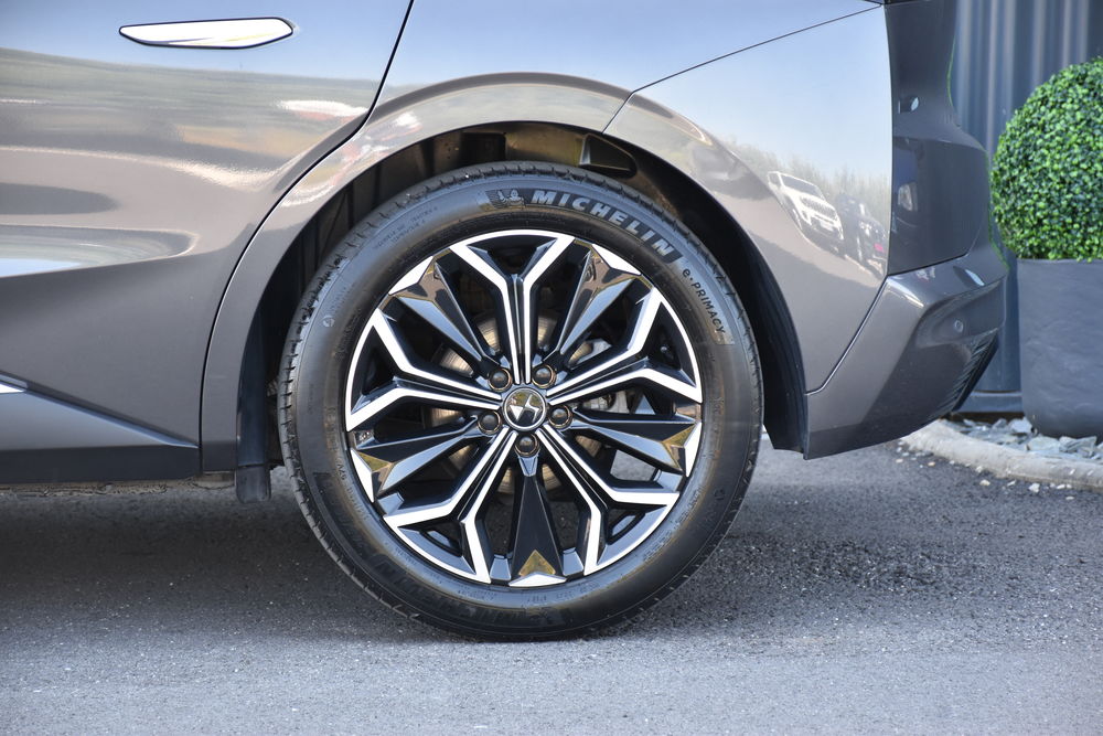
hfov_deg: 14.4
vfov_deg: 9.6
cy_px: 368
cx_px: 552
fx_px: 4366
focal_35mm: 142
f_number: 5.3
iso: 800
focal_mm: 95
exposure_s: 1/160
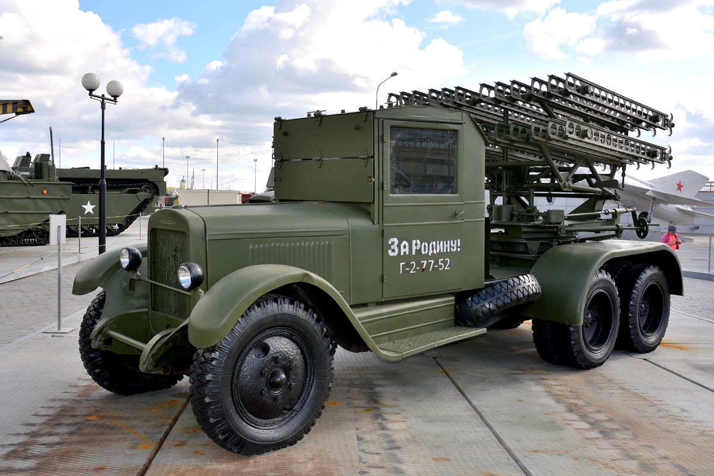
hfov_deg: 57.2
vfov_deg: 40.0
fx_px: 654
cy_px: 238
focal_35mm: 33
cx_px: 357
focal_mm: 22
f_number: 9
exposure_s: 1/200
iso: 100
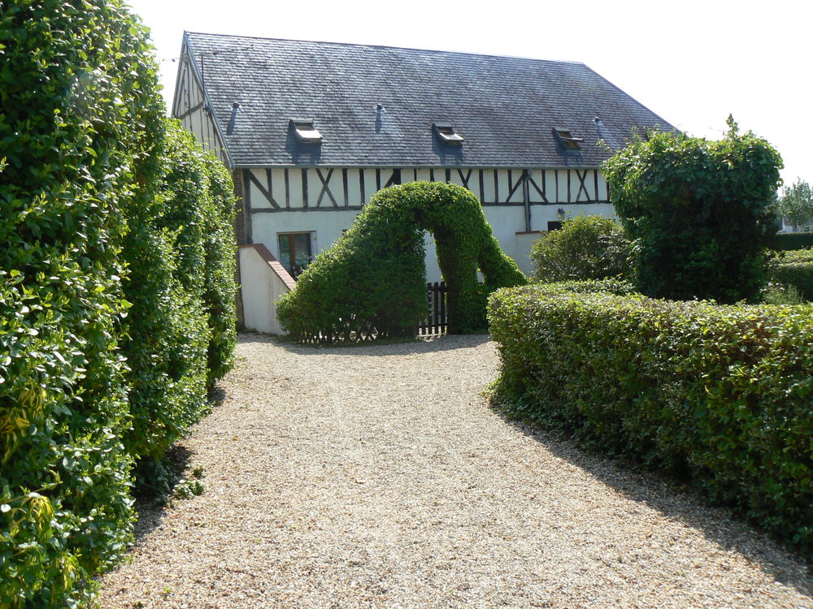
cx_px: 406
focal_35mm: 36
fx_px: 846
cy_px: 304
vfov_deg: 39.7
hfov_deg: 51.4
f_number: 5.6
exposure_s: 1/400
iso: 80
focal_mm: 6
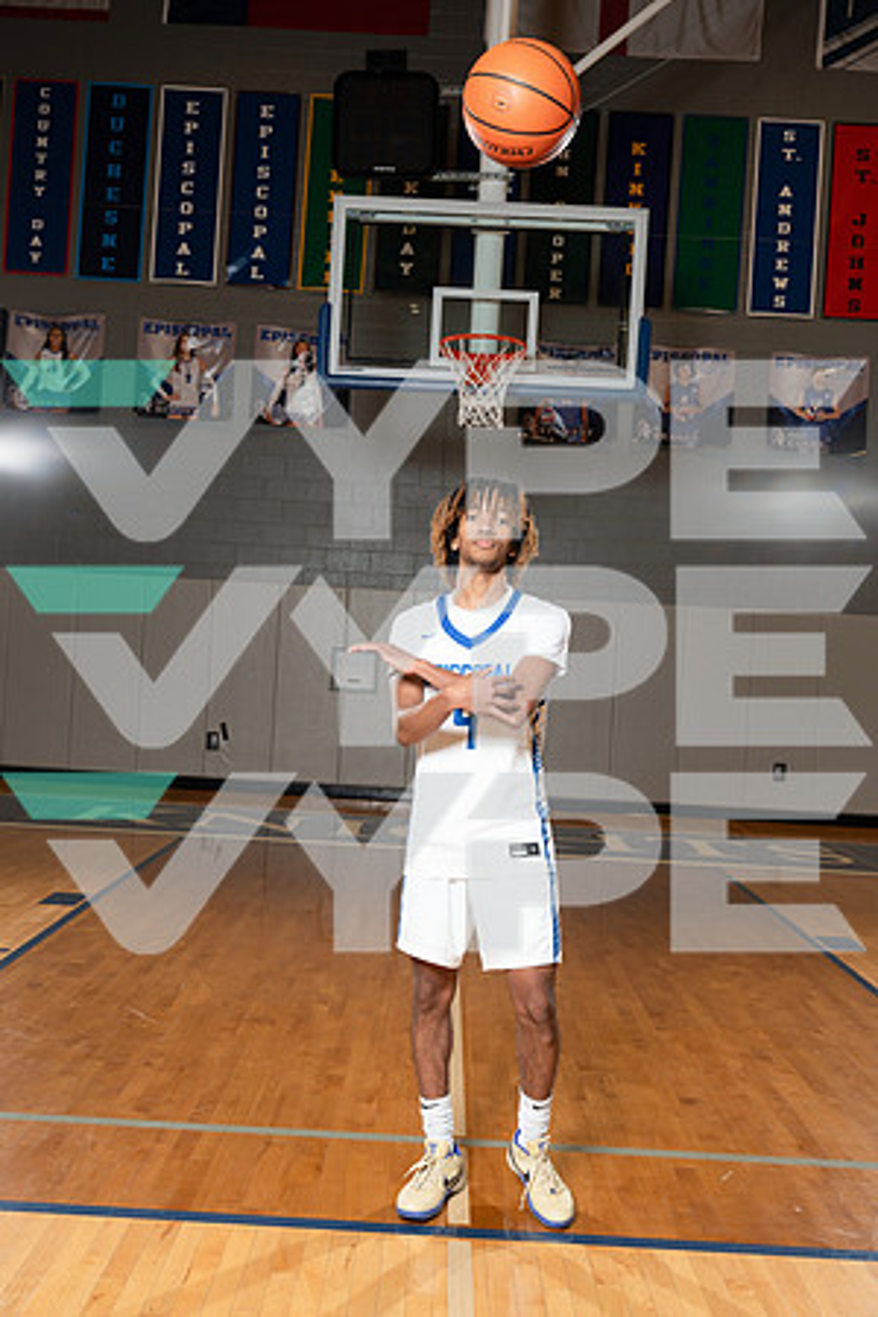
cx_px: 439
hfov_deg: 37.9
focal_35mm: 35
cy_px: 658
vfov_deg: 54.4
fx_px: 1280
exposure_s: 1/250
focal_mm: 35
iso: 400
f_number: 5.6
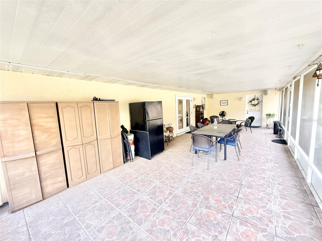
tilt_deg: -6.3
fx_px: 130
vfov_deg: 85.7
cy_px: 120
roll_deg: +2.5
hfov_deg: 102.1
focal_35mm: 14
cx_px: 161
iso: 200
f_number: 2.2
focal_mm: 2.22
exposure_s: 1/99
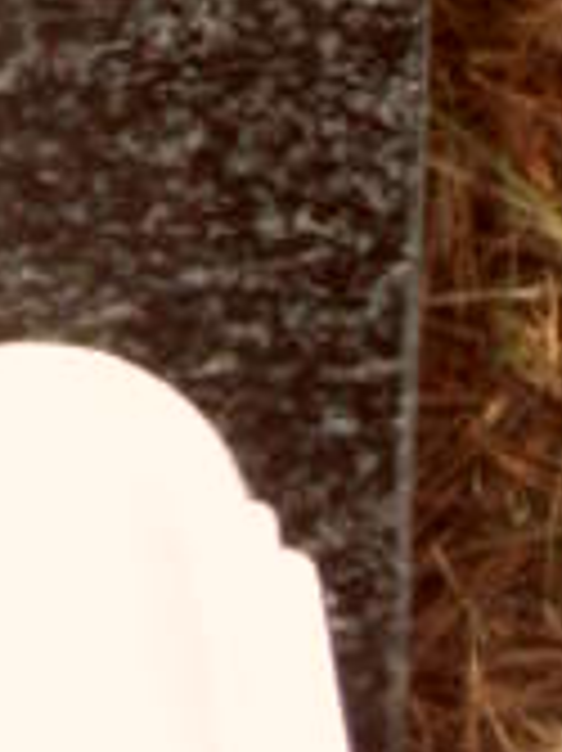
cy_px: -1310
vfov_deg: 6.1
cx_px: -913
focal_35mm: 306
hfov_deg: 4.7
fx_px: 6632
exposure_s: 1/45
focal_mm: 8.2
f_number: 3.8
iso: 200
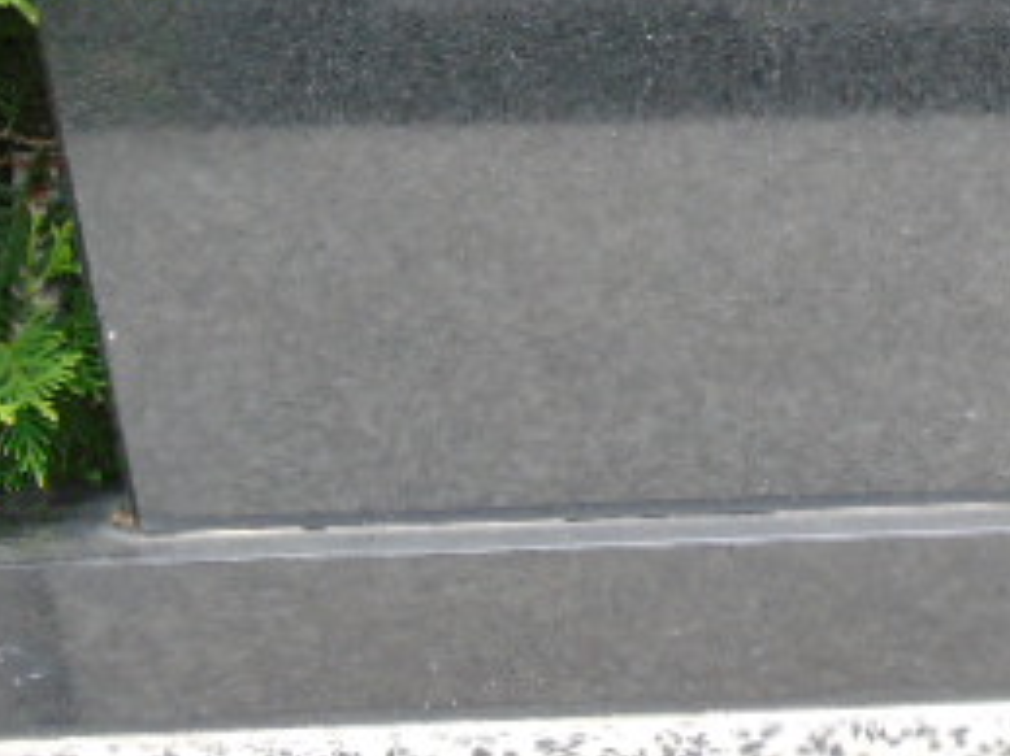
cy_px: -82
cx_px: 893
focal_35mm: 267
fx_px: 7787
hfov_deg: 7.4
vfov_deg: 5.5
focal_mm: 19
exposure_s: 1/60
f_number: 4.4
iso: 250
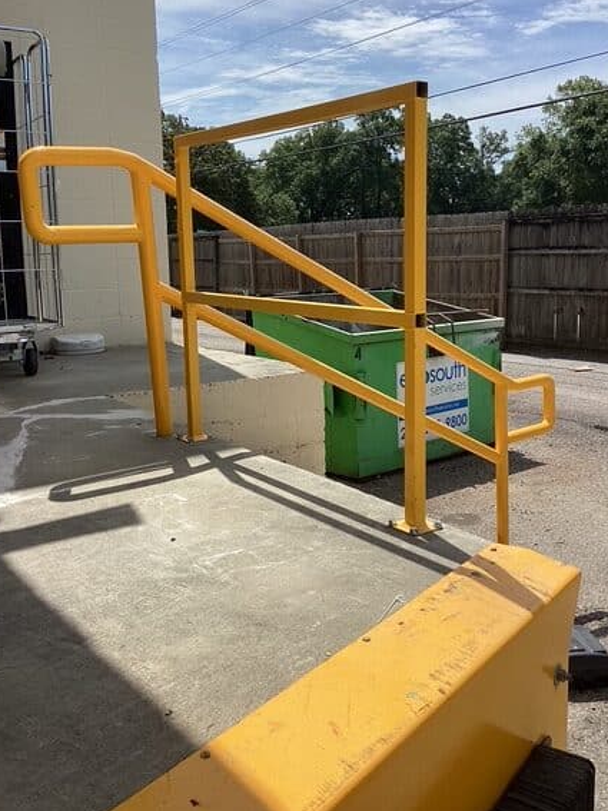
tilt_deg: -7.5
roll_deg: +1.7
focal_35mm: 35
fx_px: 820
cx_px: 325
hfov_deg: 40.7
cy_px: 360
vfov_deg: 52.5
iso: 25
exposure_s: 1/2203
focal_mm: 3.3
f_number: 2.4
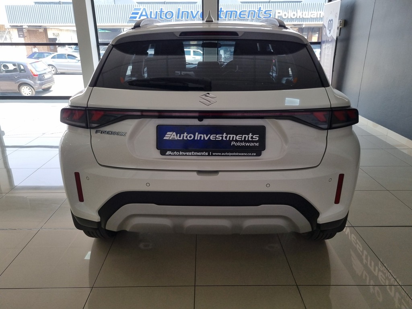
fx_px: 309
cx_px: 206
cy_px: 154
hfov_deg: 67.3
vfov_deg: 53.1
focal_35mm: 26
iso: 50
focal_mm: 5.4
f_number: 1.8
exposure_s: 1/148
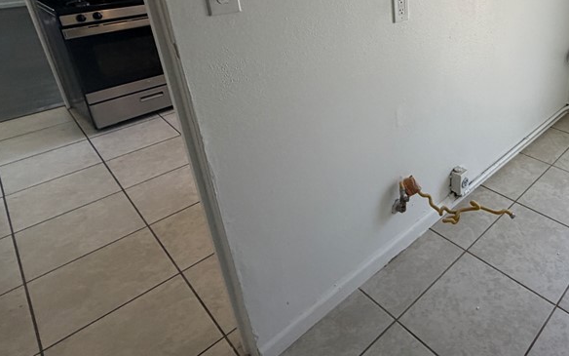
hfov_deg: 64.8
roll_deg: +1.4
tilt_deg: -20.3
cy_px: 75
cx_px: 446
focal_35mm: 26
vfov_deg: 45.4
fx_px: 403
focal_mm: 2.22
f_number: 2.2
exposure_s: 1/120
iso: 160
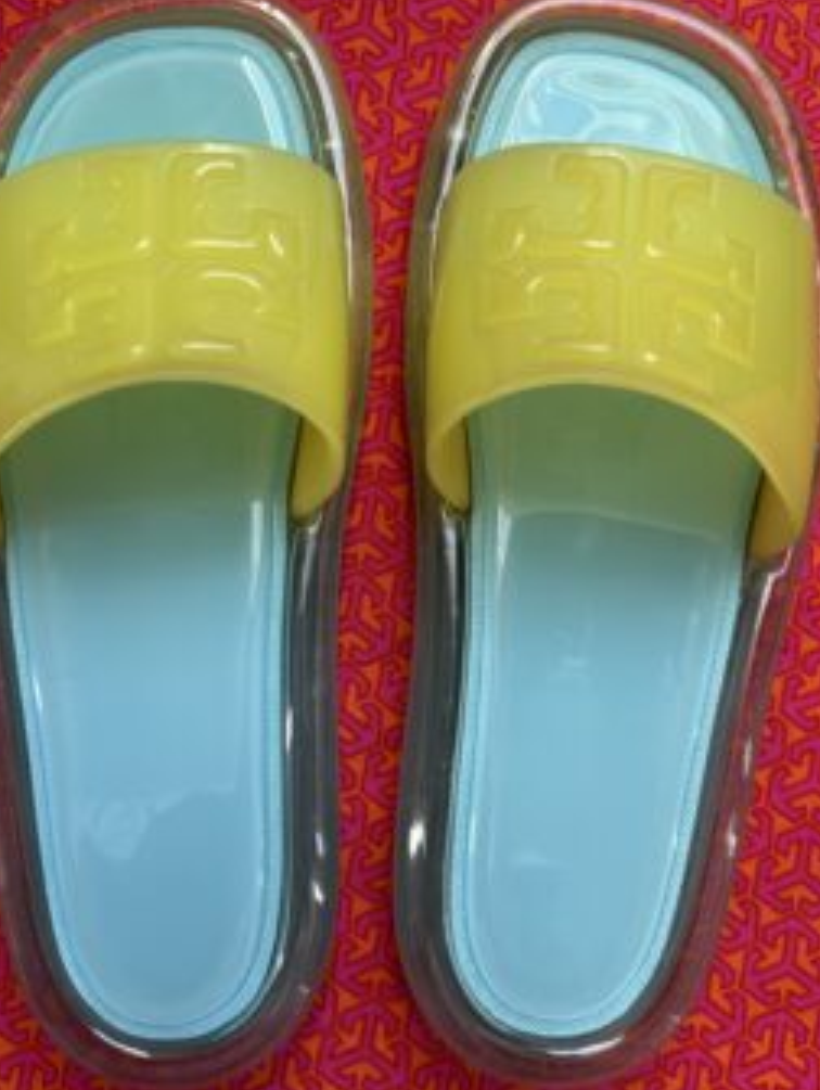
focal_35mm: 31
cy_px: 573
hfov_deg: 45.5
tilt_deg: -88.0
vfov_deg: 58.3
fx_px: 977
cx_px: 384
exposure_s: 1/121
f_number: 1.5
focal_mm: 5.7
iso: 50
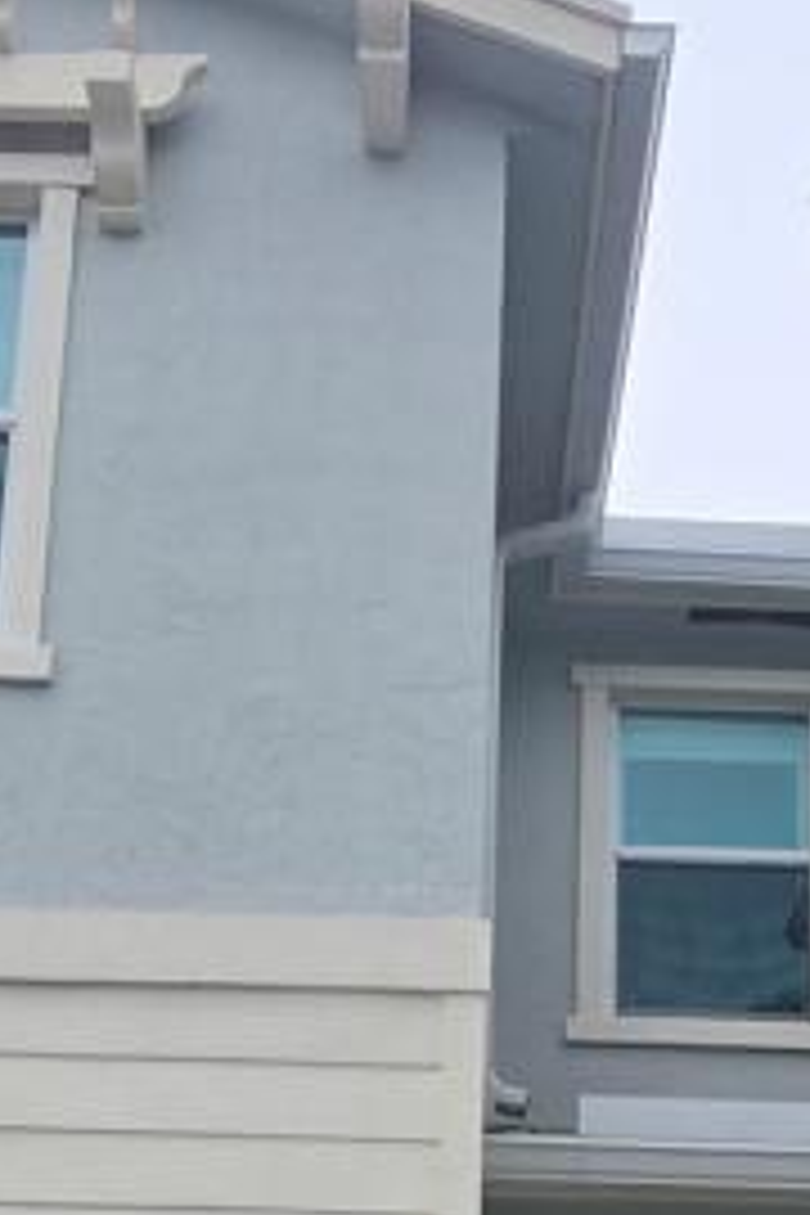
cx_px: 423
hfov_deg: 28.1
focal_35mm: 48
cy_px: 1386
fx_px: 1620
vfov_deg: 34.5
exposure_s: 1/1794
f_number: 2.2
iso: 50
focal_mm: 2.2
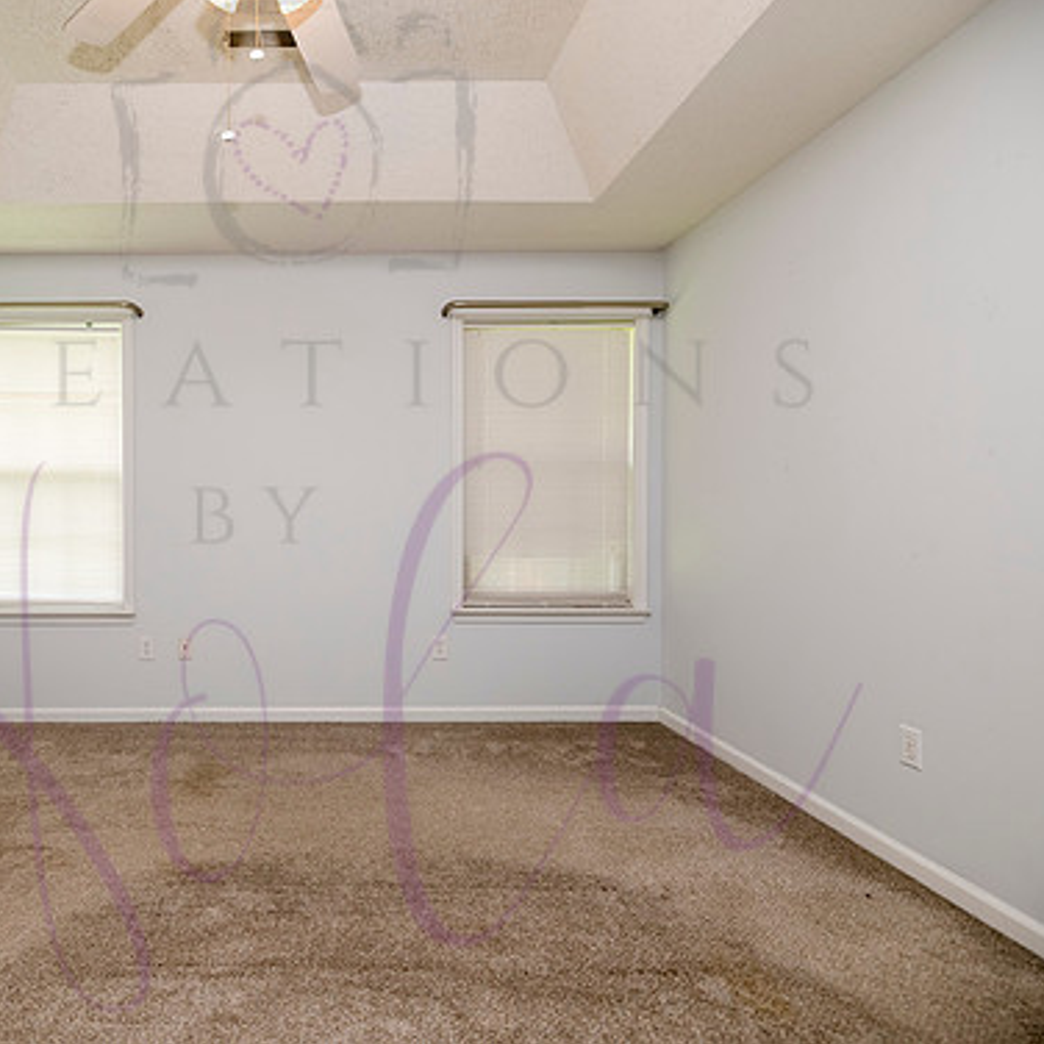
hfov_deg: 74.2
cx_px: 312
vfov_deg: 77.7
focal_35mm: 19
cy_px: 520
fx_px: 648
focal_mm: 14
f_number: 4
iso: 500
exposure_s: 1/160
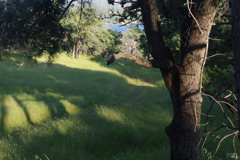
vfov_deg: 18.1
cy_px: 80
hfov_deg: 27.0
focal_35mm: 75
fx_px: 499
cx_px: 120
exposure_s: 1/125
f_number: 11
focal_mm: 50
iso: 400
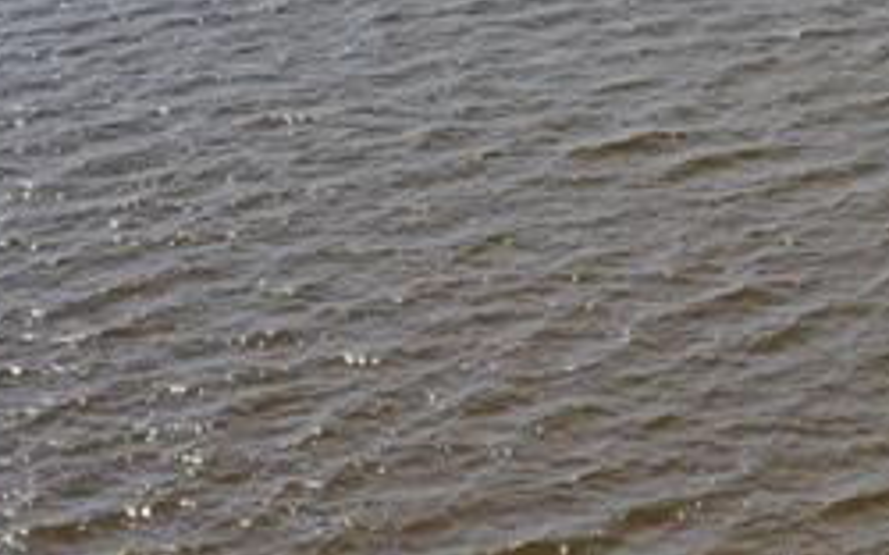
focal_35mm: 117
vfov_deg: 10.4
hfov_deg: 16.9
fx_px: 2833
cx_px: 1141
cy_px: -532
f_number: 6.3
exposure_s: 1/500
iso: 100
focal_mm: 10.26
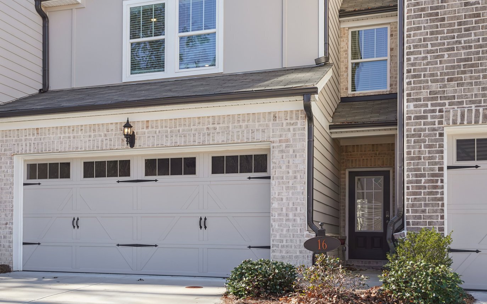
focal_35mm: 44
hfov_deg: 44.8
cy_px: 77
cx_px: 176
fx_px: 584
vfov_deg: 28.8
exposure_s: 1/60
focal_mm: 29
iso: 100
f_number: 8
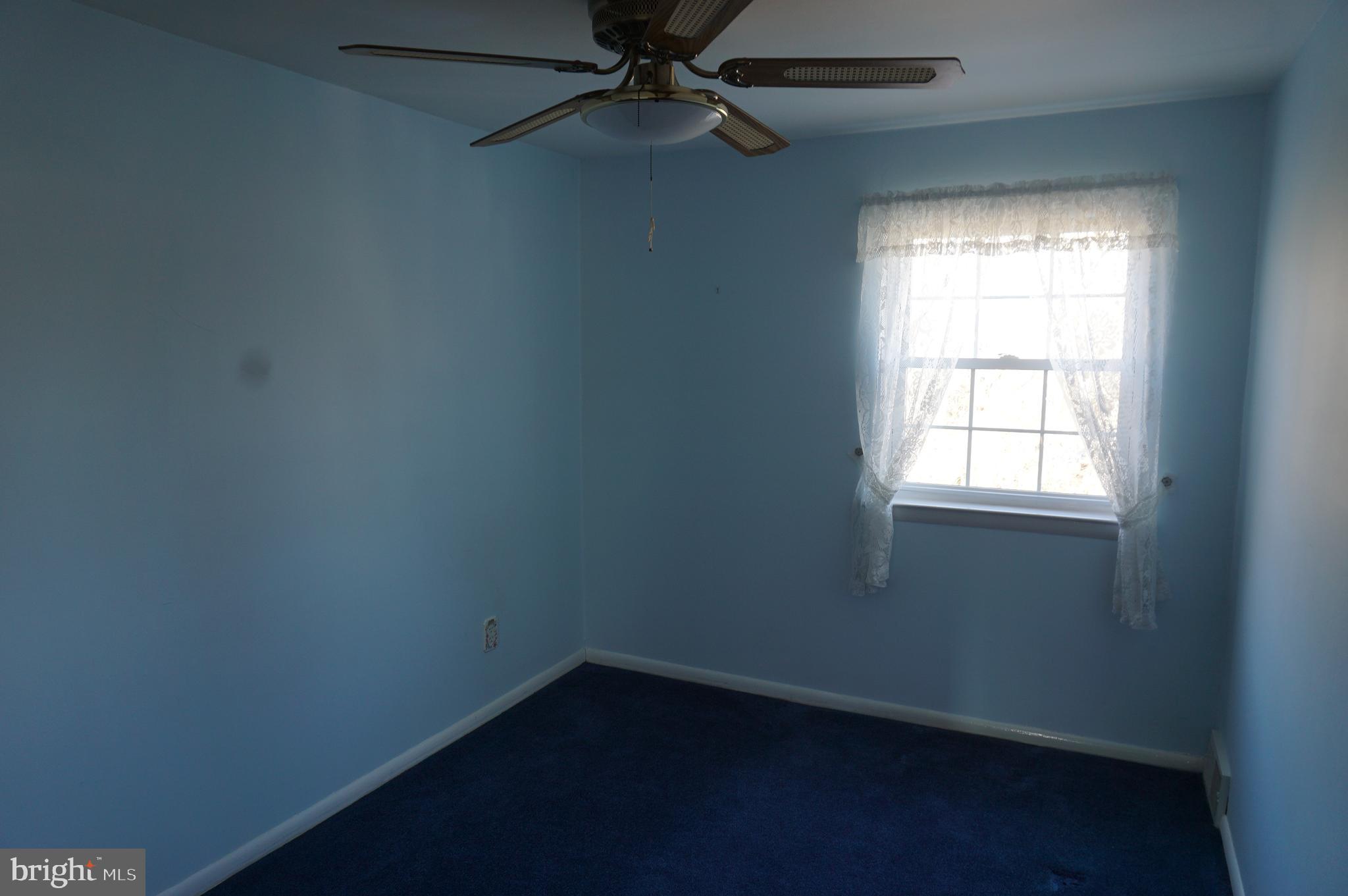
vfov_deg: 53.0
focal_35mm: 24
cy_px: 448
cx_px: 674
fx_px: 898
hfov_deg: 73.8
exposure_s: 1/13
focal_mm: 16
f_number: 5.6
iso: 125
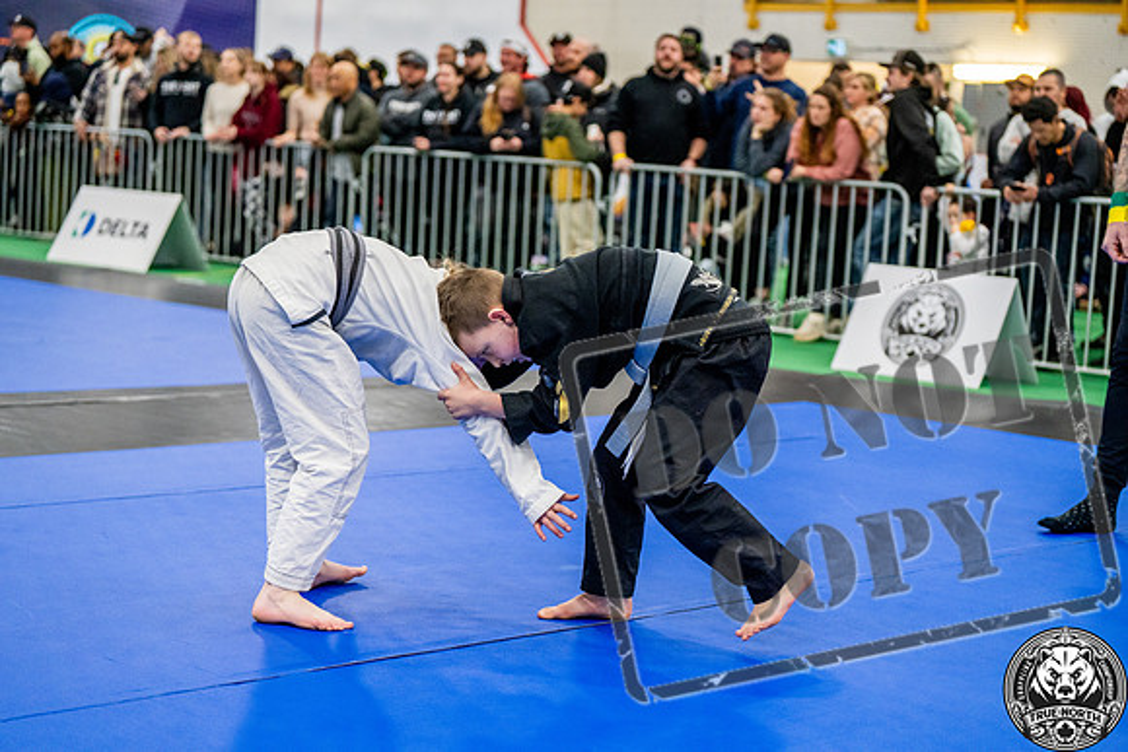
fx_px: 2194
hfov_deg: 28.8
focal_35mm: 70
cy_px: 376
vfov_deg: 19.5
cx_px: 564
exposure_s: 1/500
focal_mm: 70
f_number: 2.8
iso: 4000
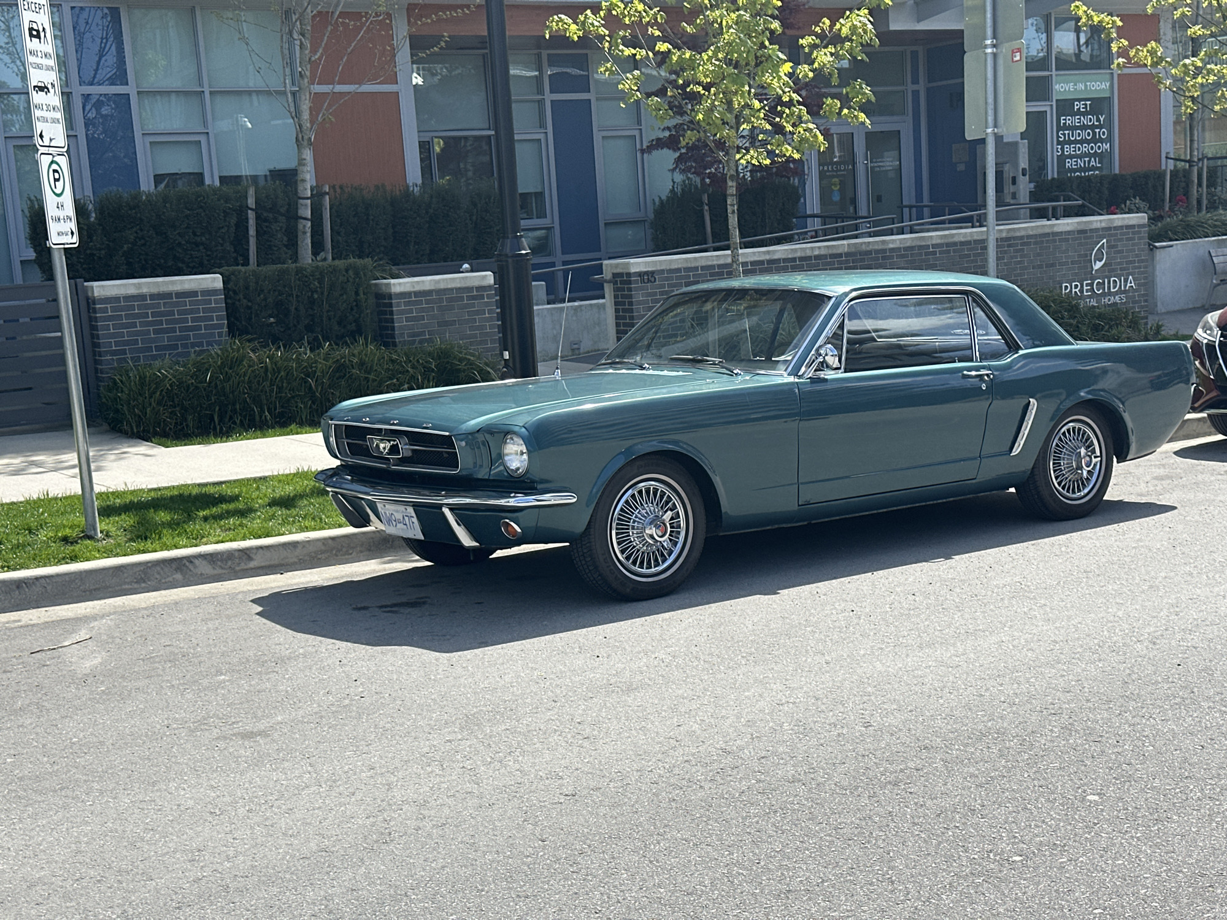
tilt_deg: -8.8
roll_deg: +3.8
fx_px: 1701
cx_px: 614
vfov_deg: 30.3
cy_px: 460
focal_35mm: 48
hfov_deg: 39.7
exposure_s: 1/2114
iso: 64
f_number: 1.78
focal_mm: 6.86
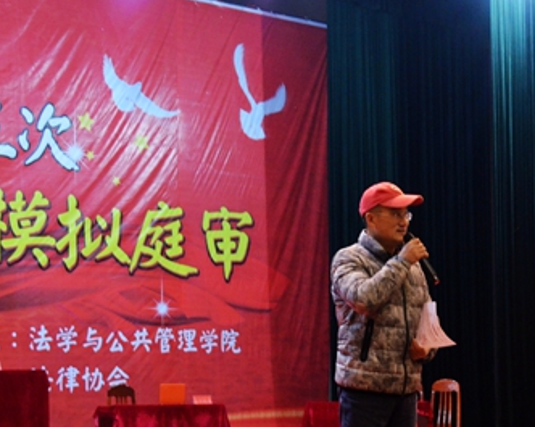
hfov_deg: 25.6
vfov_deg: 20.6
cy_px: 296
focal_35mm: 74
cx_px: 364
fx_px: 1168
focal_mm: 29
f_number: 5.6
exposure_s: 1/20
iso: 2200
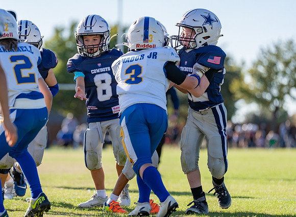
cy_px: 124
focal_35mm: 203
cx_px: 112
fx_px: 1726
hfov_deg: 9.8
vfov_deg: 7.2
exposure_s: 1/1250
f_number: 2.8
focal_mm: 148
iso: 125
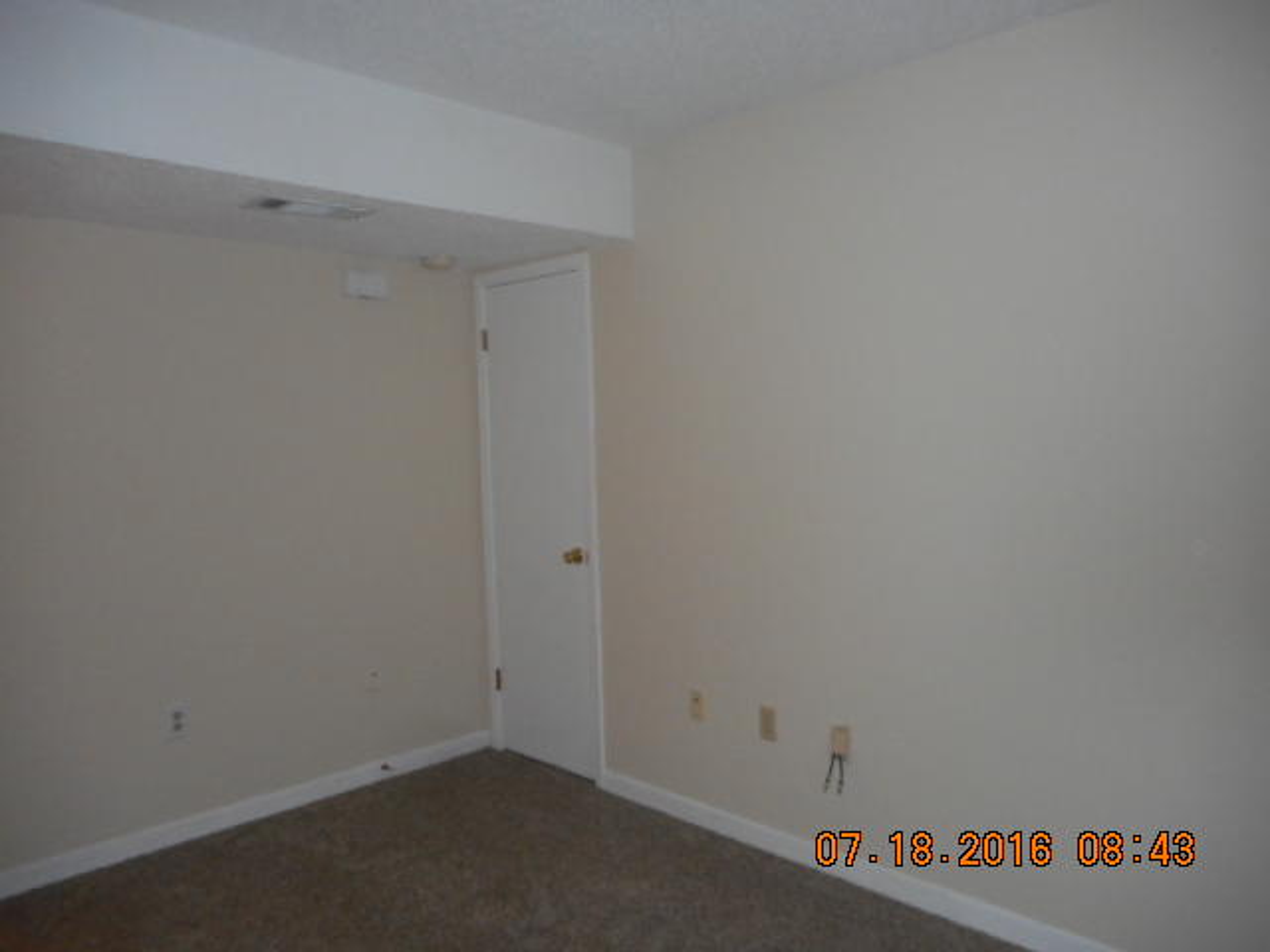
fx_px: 917
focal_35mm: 25
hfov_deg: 69.4
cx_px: 635
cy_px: 476
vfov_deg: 54.9
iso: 280
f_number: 3.7
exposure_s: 1/25
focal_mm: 4.5
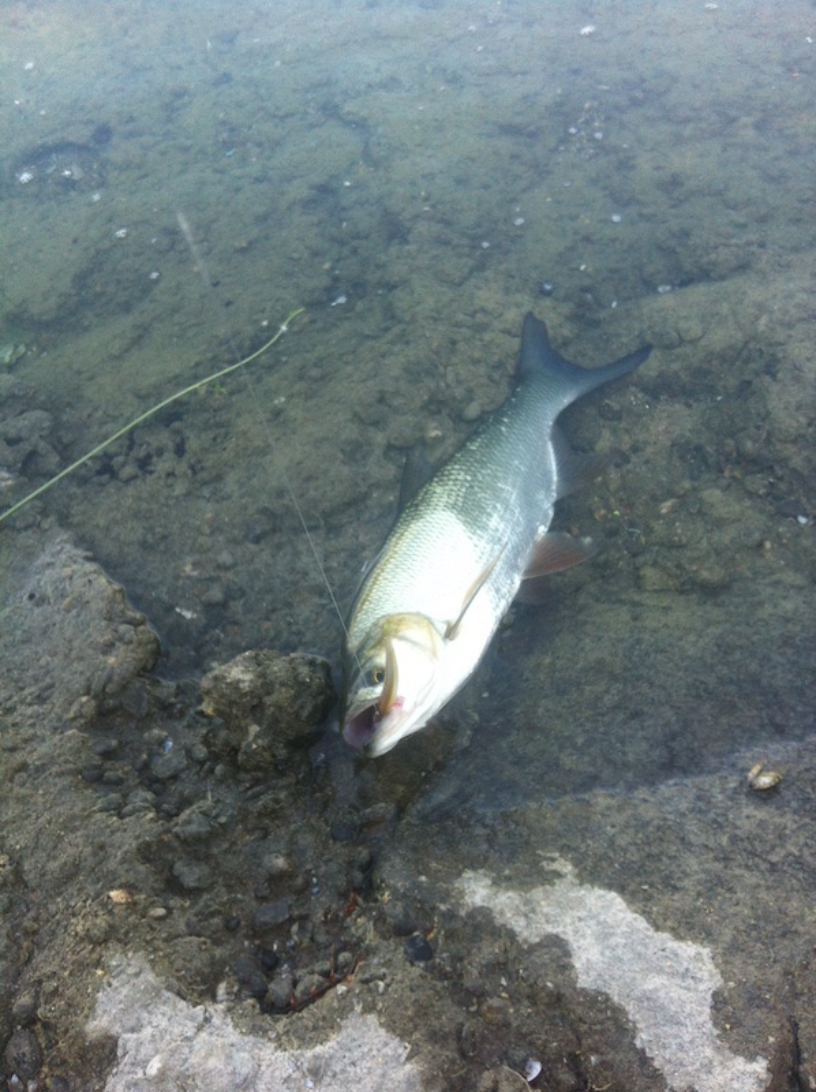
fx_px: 1102
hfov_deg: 40.6
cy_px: 546
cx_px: 408
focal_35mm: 35
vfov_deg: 52.7
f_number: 2.8
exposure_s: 1/120
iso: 100
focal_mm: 3.85
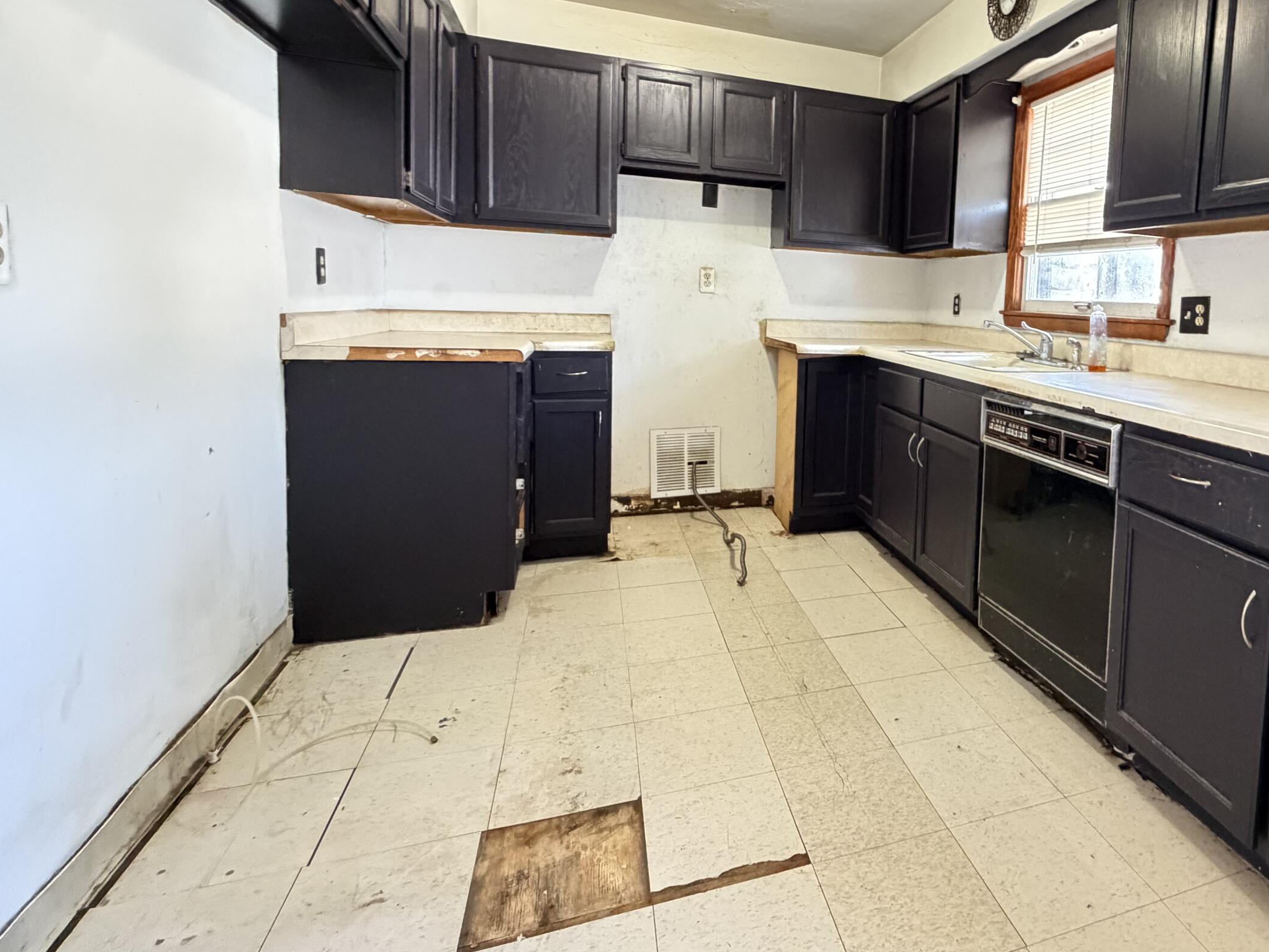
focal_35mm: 20
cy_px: 360
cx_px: 885
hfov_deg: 78.0
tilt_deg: -4.0
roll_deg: -2.9
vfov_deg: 65.1
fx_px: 733
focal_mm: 2.22
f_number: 2.2
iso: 800
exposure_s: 1/60
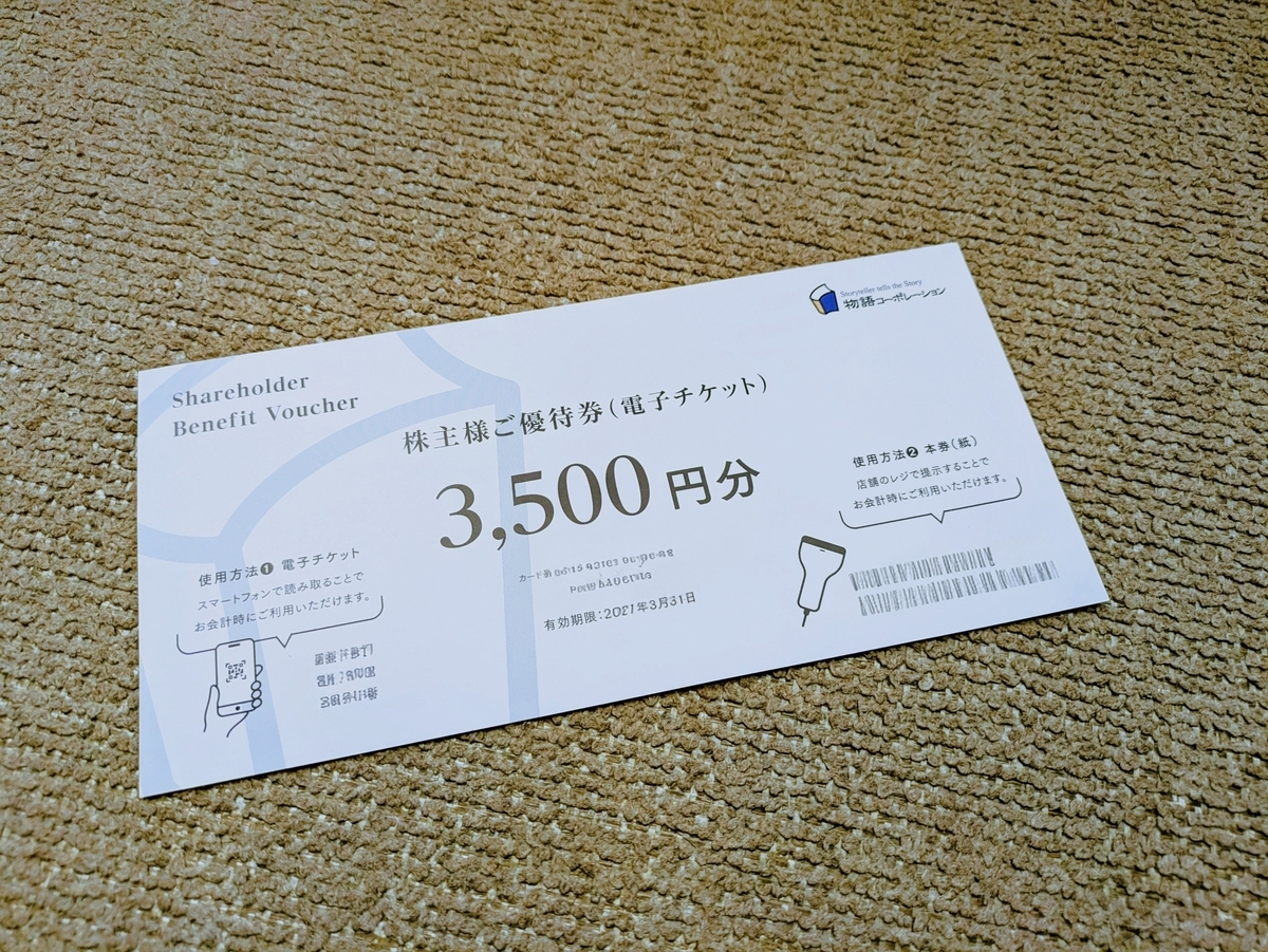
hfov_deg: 69.4
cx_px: 634
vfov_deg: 54.9
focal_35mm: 25
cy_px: 476
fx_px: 916
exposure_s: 1/225
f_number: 1.89
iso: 115
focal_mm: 5.43
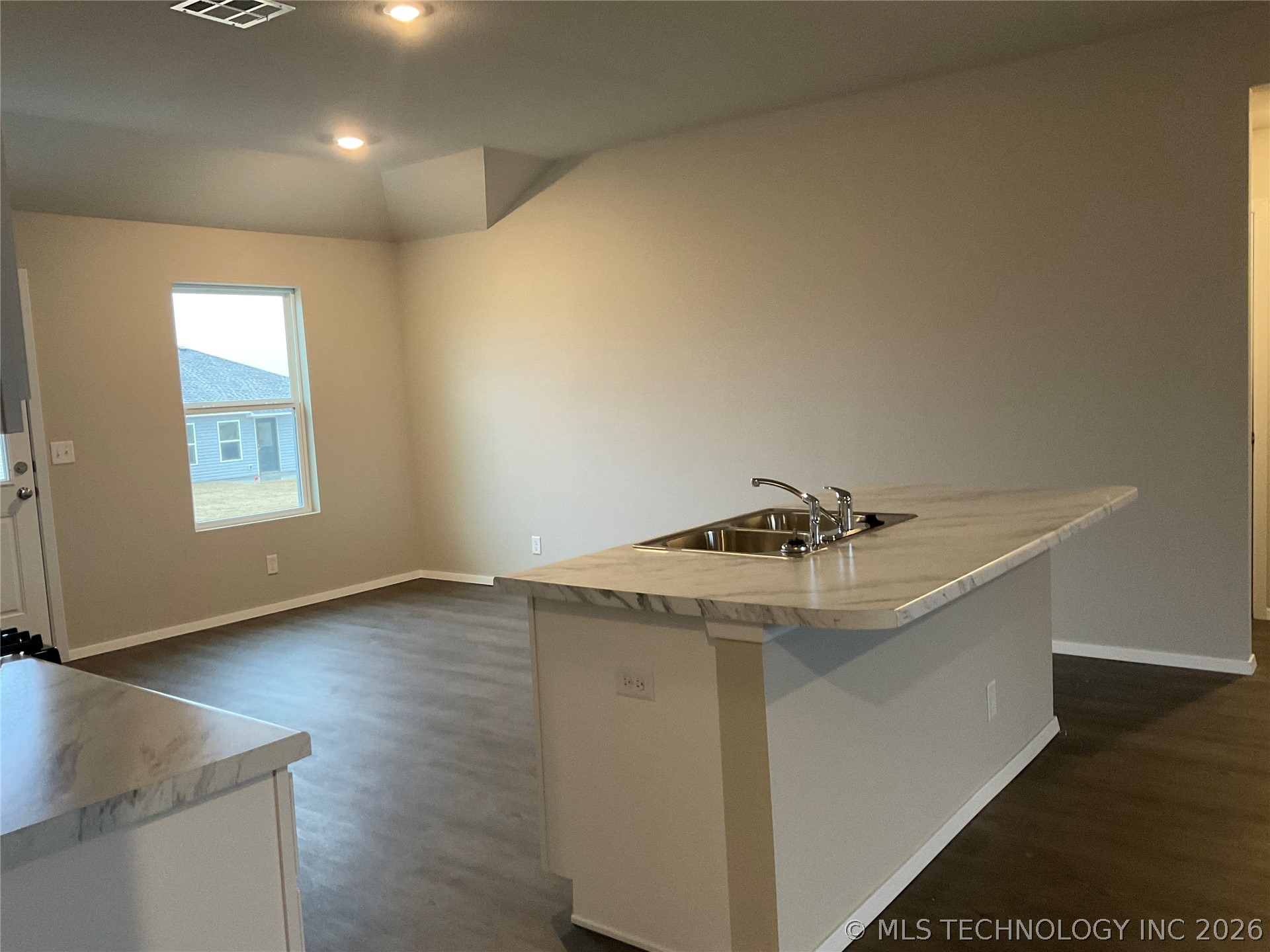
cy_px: 476
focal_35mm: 29
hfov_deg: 61.7
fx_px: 1064
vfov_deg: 48.2
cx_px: 635
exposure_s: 1/60
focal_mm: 3
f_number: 1.8
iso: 200
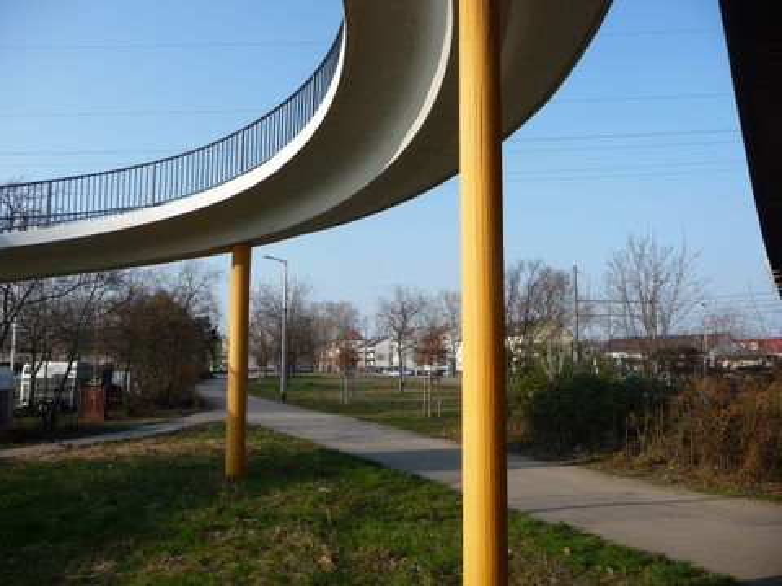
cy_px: 293
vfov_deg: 49.7
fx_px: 633
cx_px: 391
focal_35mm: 28
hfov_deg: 63.4
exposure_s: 1/640
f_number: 3.3
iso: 100
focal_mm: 4.7
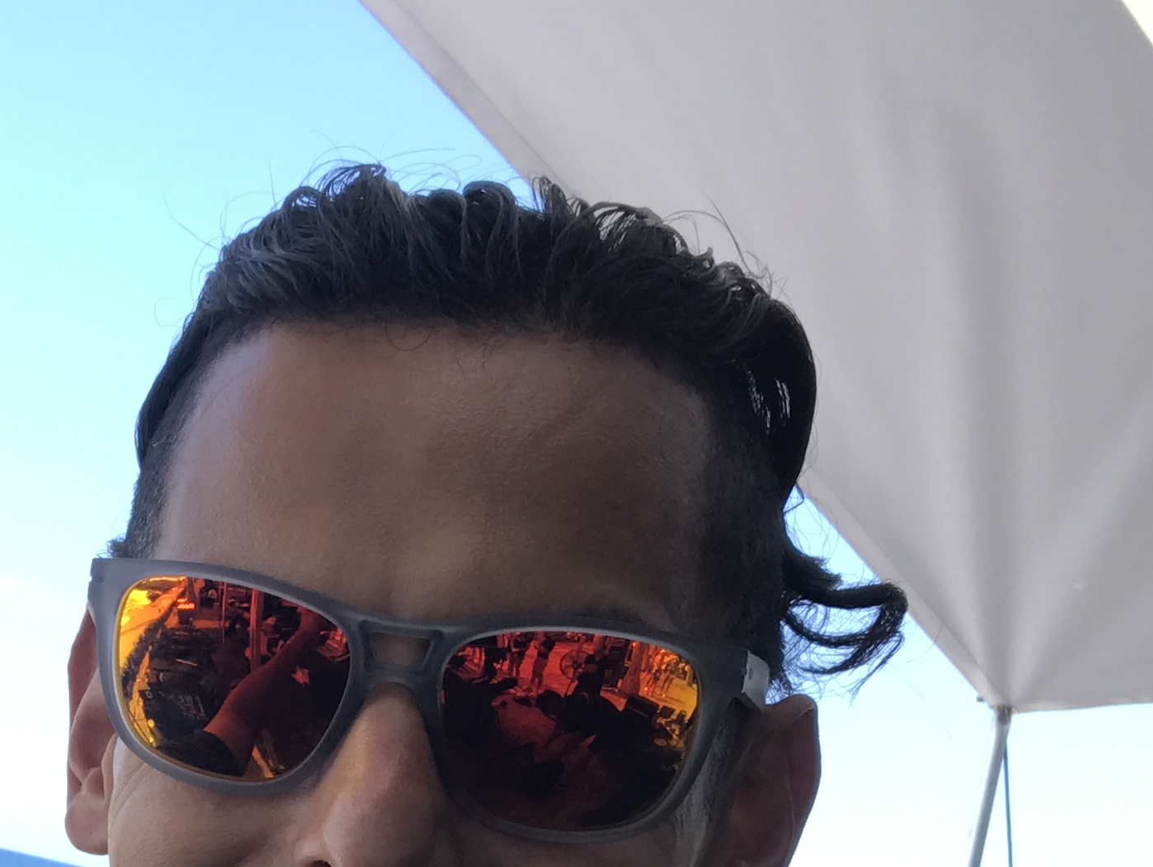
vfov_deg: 19.9
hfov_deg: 26.8
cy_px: 942
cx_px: 217
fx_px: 2367
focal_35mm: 71
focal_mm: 2.87
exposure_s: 1/351
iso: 25
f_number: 2.2
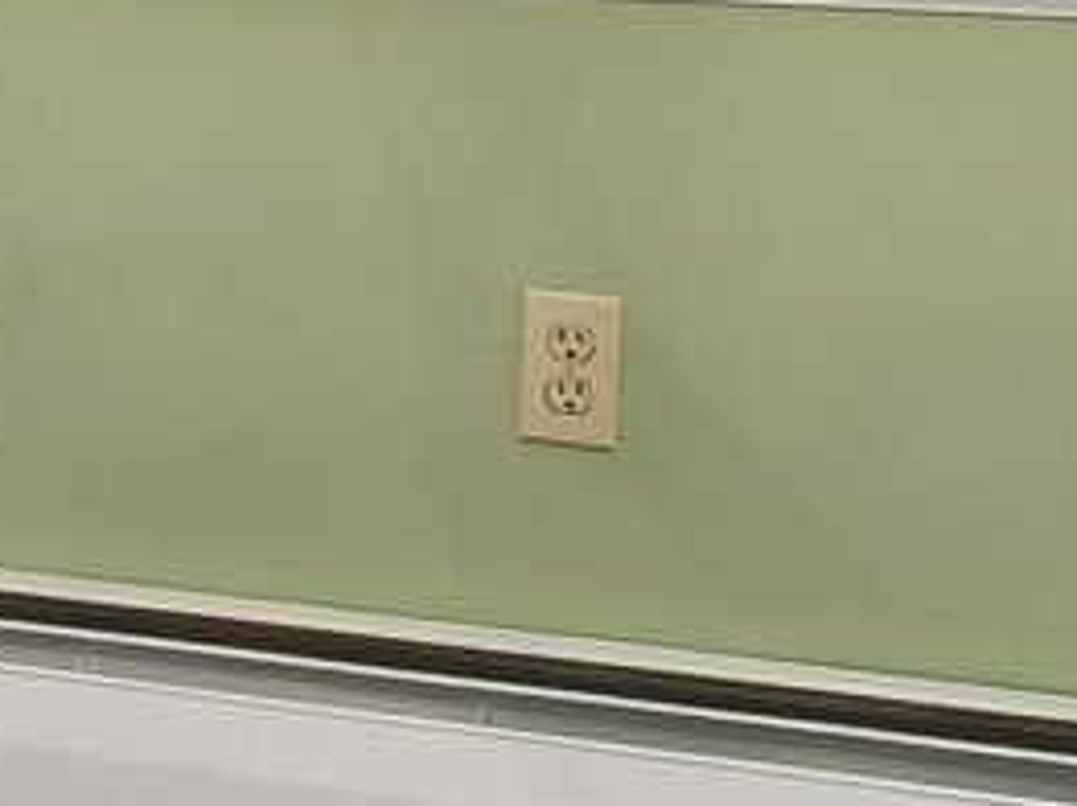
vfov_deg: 11.2
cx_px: -1114
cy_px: -319
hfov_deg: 13.2
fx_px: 3979
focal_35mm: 128
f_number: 11
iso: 400
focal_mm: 17
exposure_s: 1/15
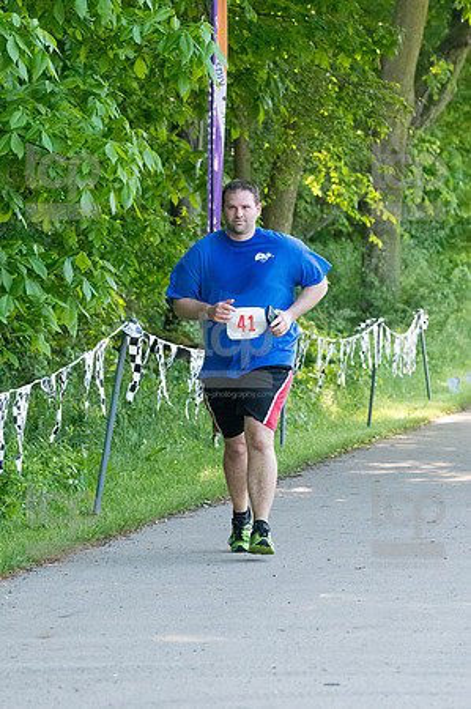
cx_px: 236
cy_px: 354
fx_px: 3973
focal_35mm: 202
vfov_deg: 10.2
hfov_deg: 6.8
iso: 4000
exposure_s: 1/1600
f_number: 5.6
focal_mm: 135
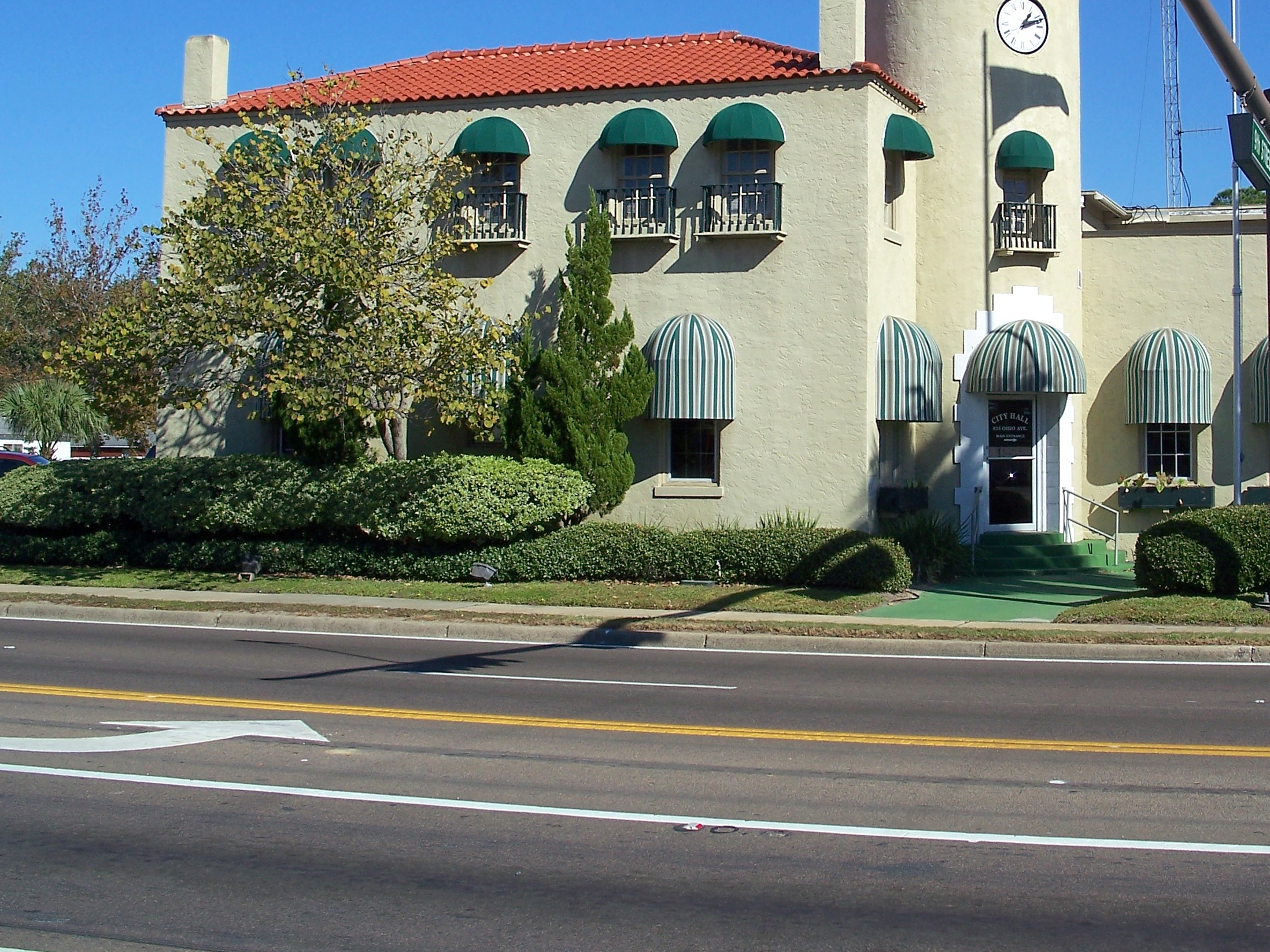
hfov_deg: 34.6
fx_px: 2018
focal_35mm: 55
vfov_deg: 26.3
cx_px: 836
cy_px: 250
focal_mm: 7.8
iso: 64
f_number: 4
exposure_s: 1/800
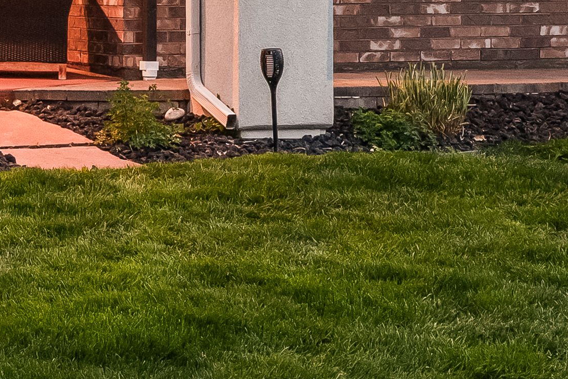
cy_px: -714
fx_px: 1641
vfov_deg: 10.2
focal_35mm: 104
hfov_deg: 17.9
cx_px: -233
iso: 400
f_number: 8
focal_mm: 14
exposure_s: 1/2
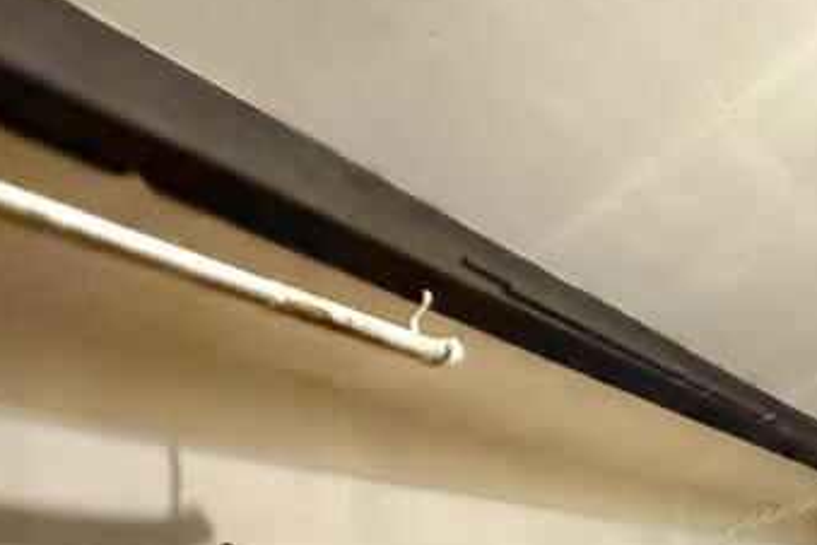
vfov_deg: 27.2
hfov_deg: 29.8
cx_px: 1181
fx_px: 998
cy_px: 639
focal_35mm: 44
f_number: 2.2
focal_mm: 2.22
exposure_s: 1/50
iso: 1250
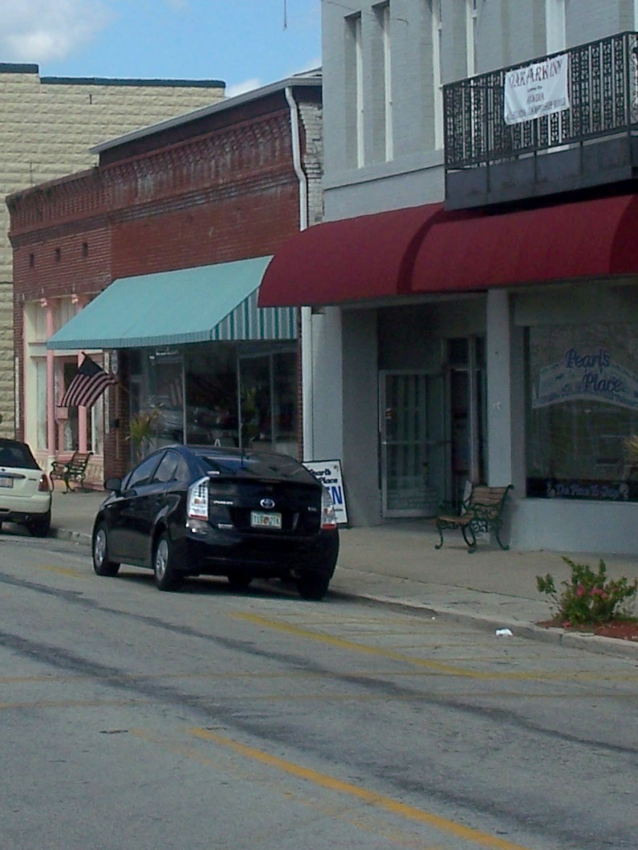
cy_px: 186
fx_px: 2800
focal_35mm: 114
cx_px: 167
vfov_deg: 17.1
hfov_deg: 13.0
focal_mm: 7.8
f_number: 5.6
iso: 64
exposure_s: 1/500
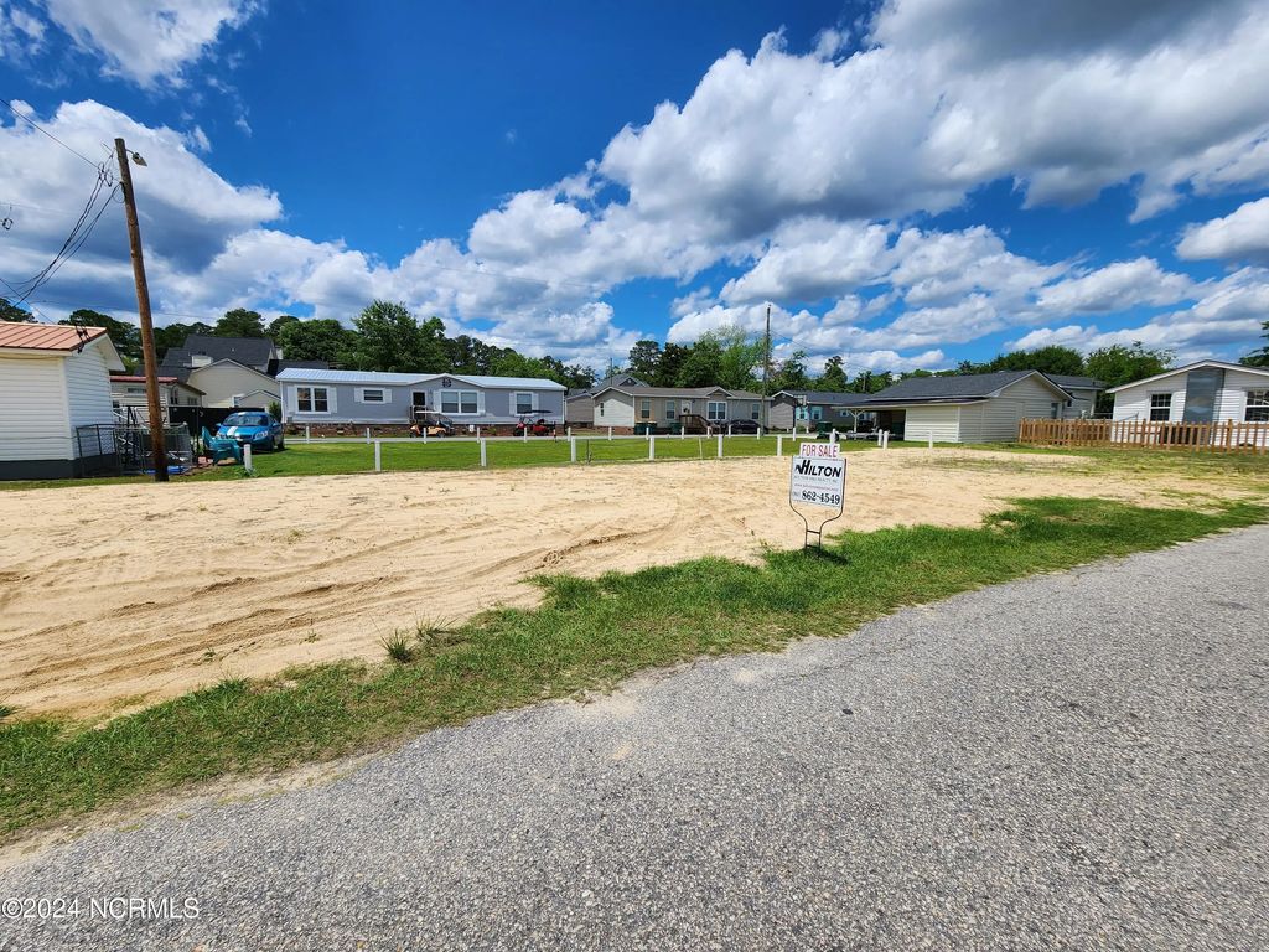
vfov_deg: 89.9
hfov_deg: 106.2
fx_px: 477
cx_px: 634
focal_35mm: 13
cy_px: 476
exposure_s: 1/3882
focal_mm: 2.2
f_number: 2.2
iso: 50
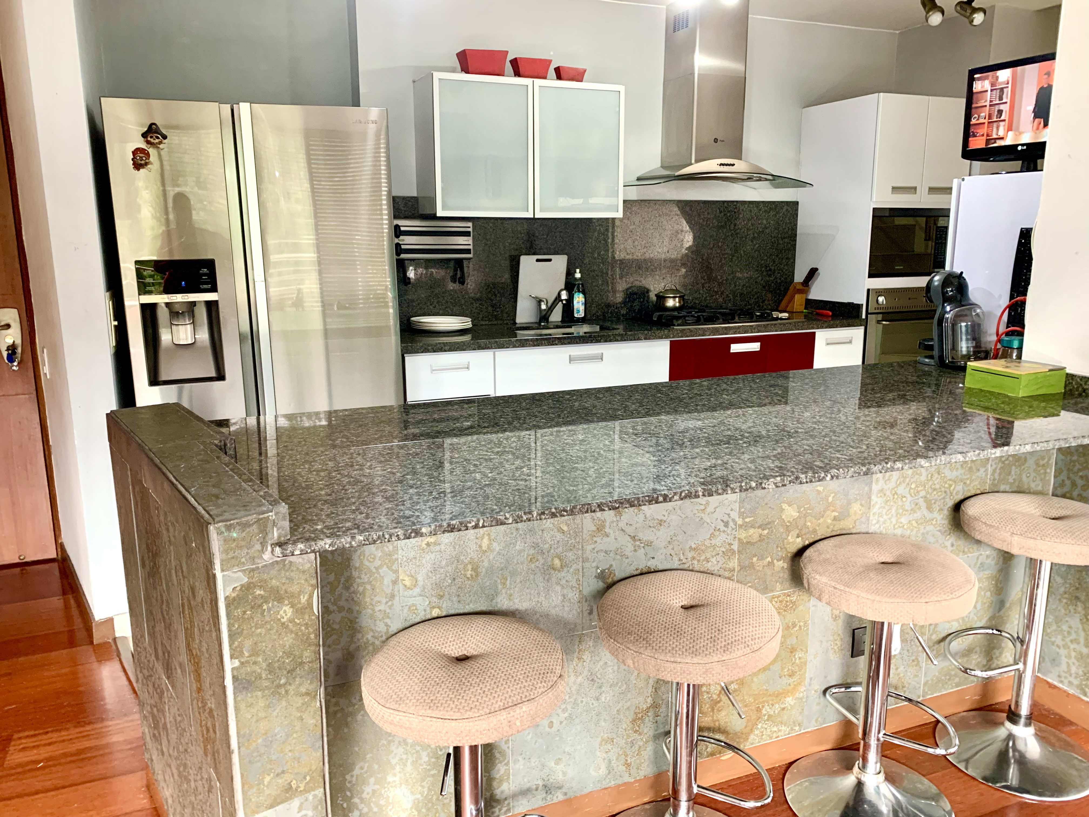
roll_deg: -0.7
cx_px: 544
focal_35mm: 26
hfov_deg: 67.3
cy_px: 408
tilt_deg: -10.0
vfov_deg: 53.1
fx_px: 818
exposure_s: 1/60
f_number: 1.8
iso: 200
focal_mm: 4.25
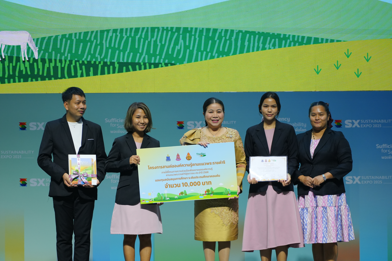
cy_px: 130
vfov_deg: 7.3
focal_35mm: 189
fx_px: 2058
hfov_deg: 10.9
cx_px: 196
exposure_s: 1/640
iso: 1600
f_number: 4
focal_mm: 189
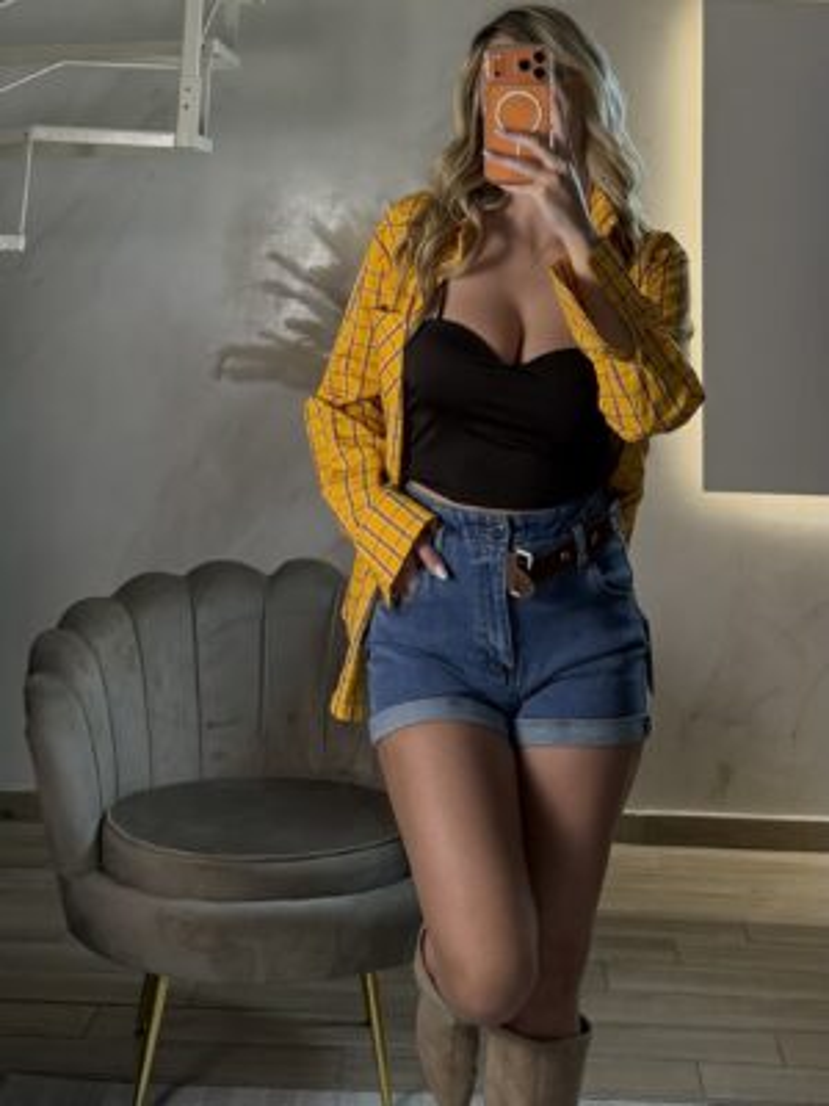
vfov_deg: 71.6
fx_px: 766
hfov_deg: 56.8
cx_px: 414
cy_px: 553
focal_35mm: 24
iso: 125
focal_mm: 6.76
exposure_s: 1/100
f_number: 1.78
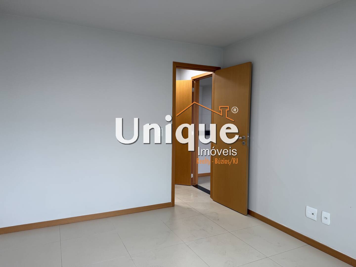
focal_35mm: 24
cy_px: 134
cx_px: 178
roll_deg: +0.1
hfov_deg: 71.6
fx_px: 247
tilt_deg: -3.5
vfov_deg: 56.8
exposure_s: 1/60
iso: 100
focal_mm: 6.76
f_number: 1.78
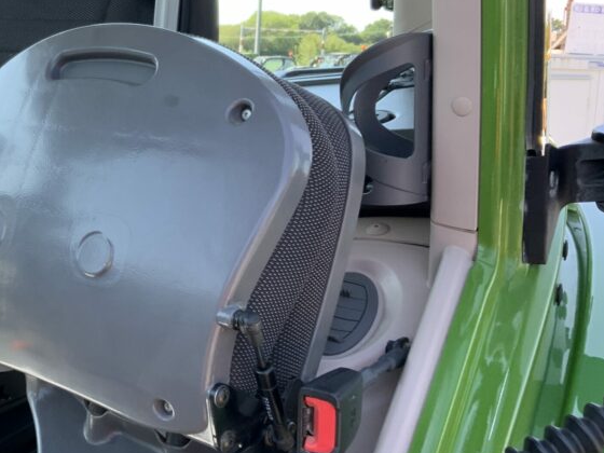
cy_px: 218
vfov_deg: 27.5
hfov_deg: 34.6
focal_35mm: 53
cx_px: 85
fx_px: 925
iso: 16
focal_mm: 3
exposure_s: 1/130
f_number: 1.8
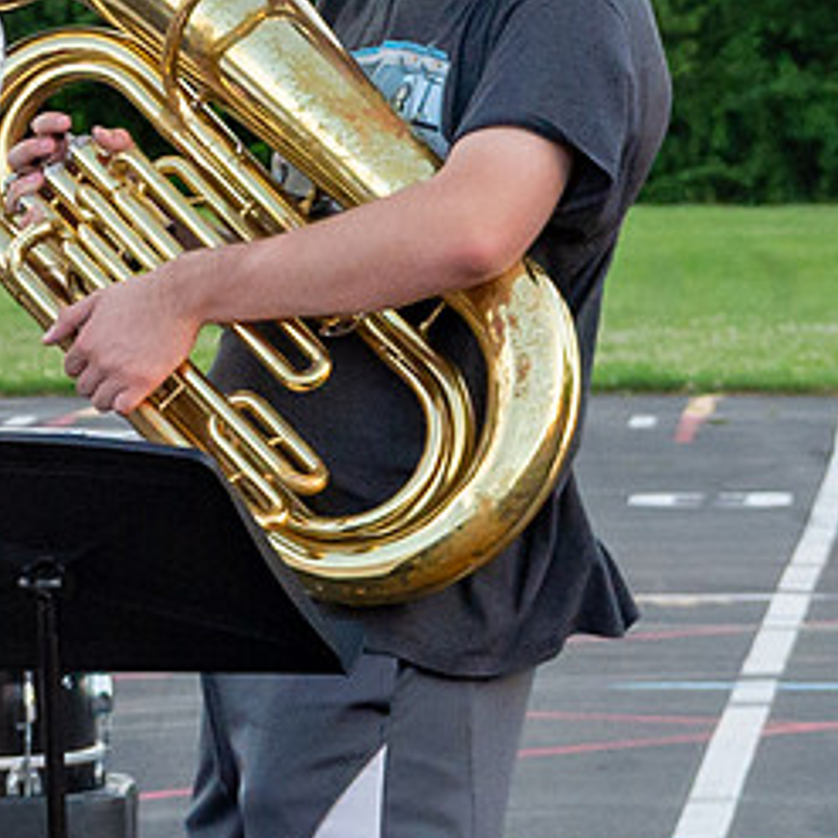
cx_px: -301
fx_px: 10517
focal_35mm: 384
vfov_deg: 4.5
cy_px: -225
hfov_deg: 4.5
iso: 1250
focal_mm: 70
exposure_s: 1/500
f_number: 9
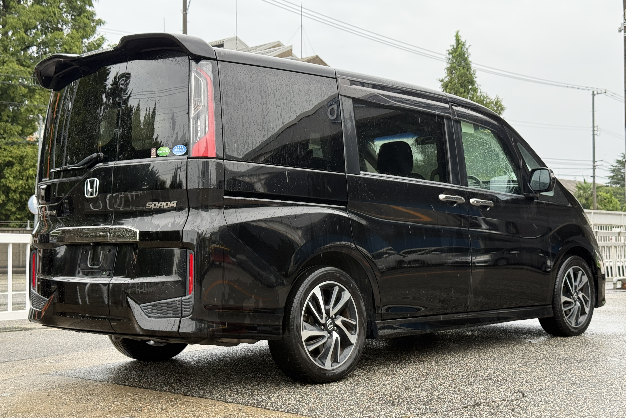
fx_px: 869
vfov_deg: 27.0
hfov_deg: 39.6
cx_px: 313
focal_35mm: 50
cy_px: 213
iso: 64
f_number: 1.78
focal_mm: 6.76
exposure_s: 1/274
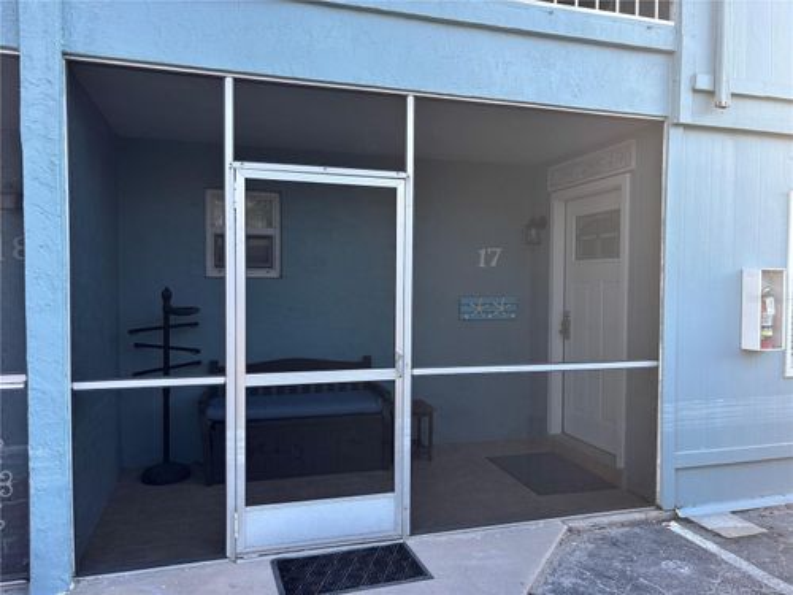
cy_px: 298
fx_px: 596
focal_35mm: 26
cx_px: 396
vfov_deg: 53.1
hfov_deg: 67.3
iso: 50
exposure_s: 1/350
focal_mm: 5.96
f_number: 1.6
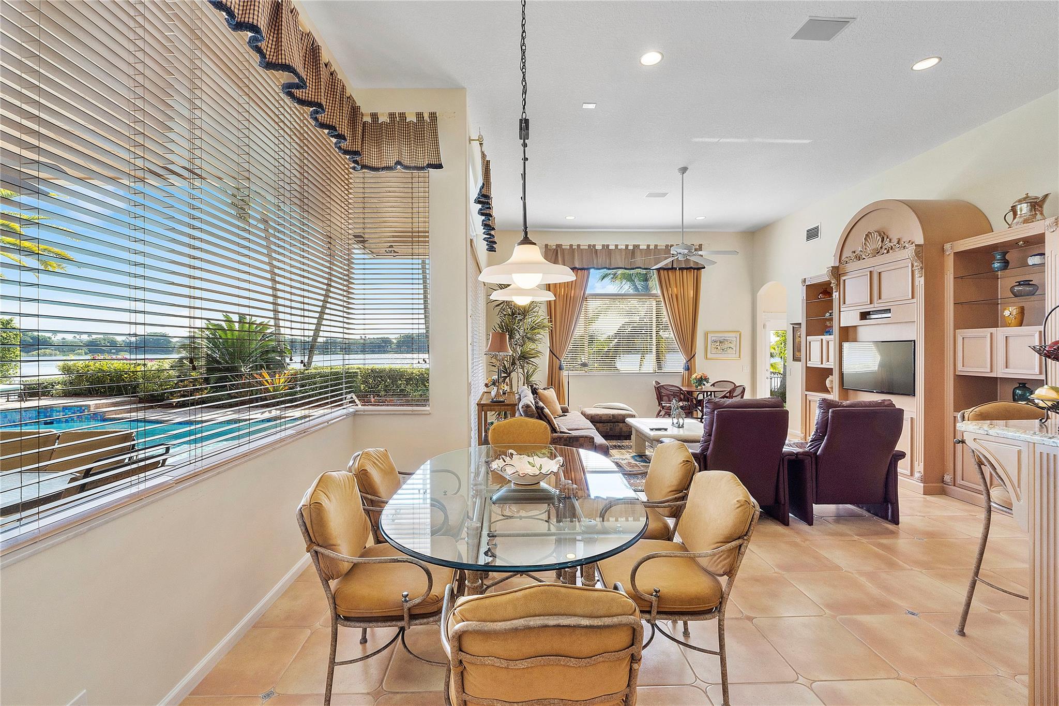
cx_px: 530
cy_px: 353
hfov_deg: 100.4
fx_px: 441
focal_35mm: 15
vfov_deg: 77.3
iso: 160
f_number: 11
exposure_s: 1/30
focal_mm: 10
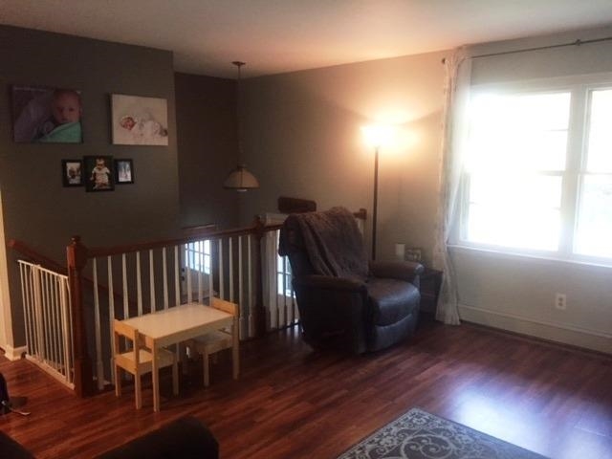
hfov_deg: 61.7
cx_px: 306
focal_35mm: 29
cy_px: 230
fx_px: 513
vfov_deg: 48.2
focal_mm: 4.15
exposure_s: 1/30
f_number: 2.2
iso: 160
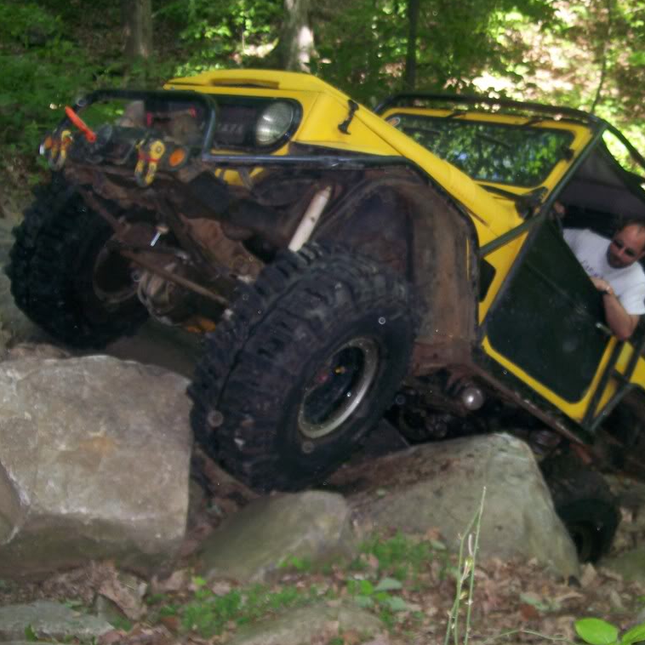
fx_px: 906
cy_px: 322
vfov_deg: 39.2
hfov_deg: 38.9
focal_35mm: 43
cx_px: 406
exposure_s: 1/64
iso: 80
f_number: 2.7
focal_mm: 6
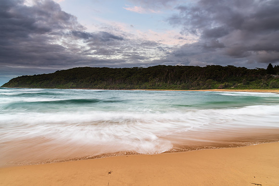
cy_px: 93
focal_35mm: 24
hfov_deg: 72.9
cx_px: 141
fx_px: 189
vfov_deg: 52.5
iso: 100
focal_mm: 24
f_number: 9
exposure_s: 1.3
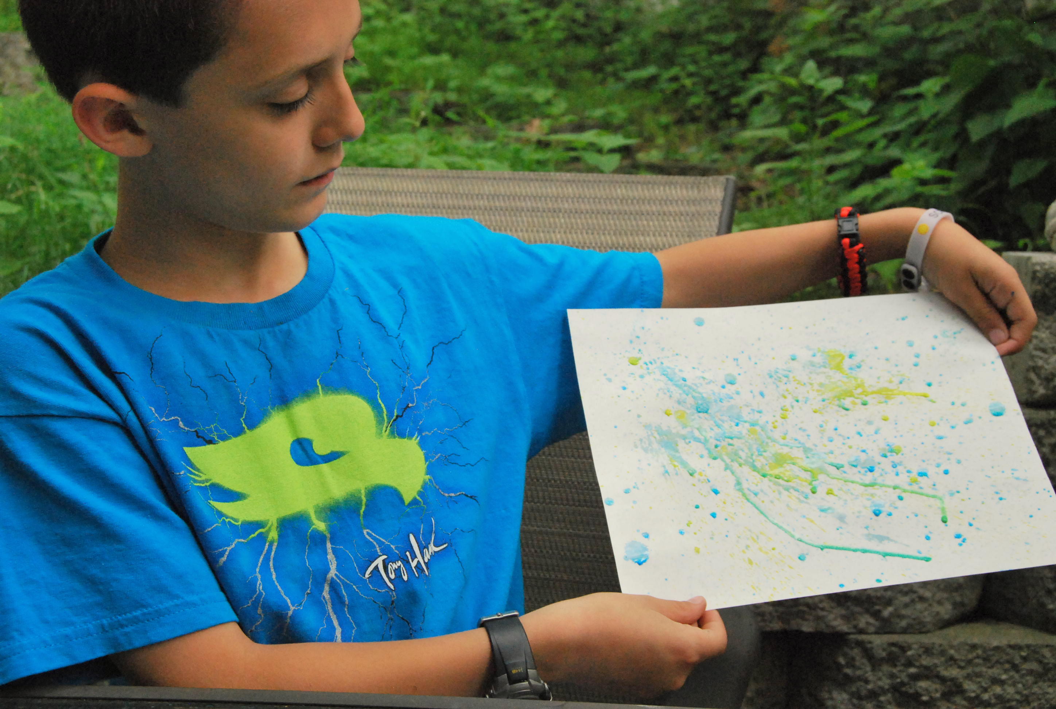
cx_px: 528
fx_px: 1411
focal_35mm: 48
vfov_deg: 28.2
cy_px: 354
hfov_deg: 41.0
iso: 1600
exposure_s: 1/250
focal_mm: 32
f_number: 8
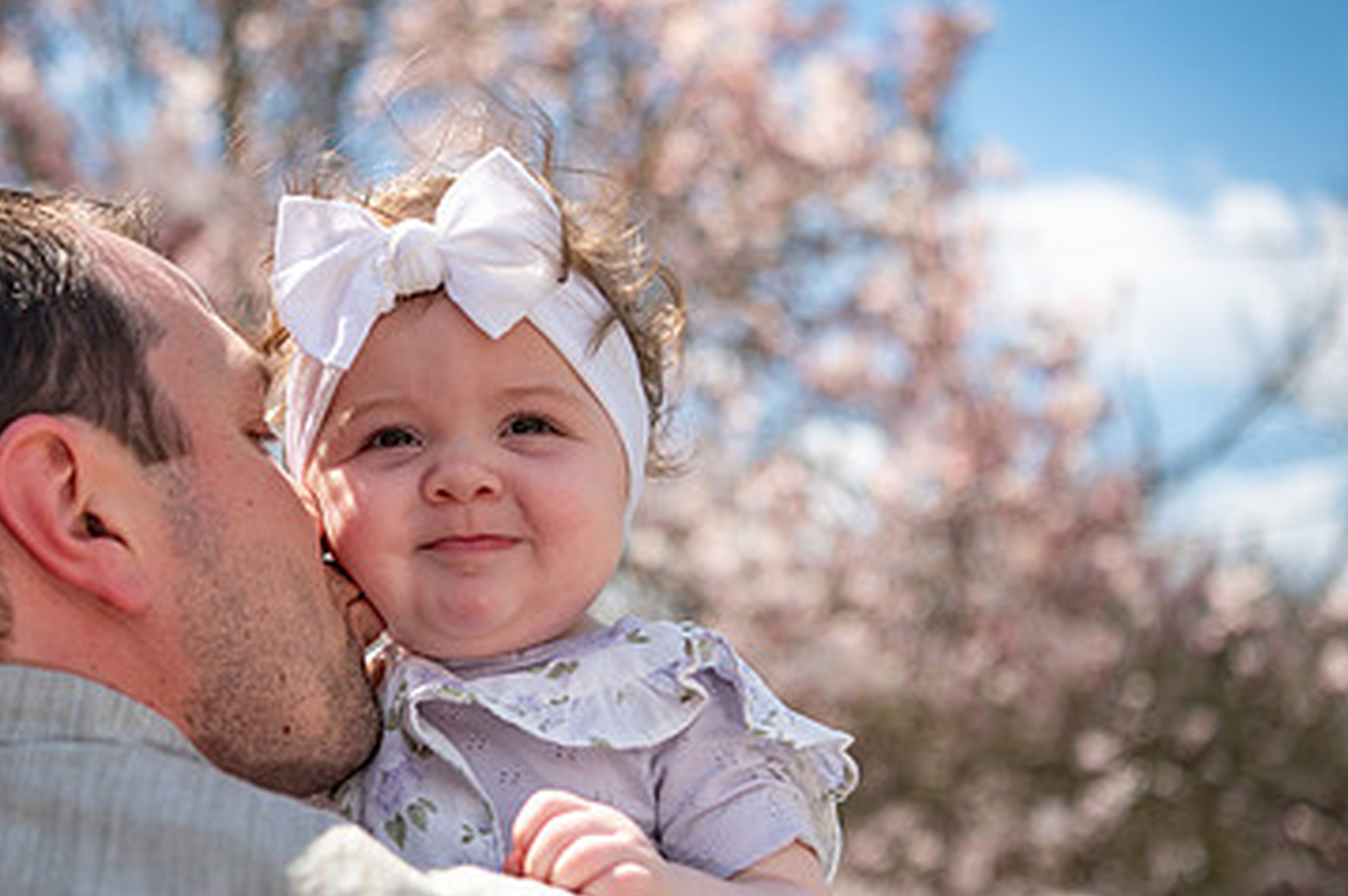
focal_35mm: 68
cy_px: 493
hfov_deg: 29.4
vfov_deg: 20.0
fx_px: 2544
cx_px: 410
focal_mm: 42
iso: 400
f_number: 2.8
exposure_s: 1/8000
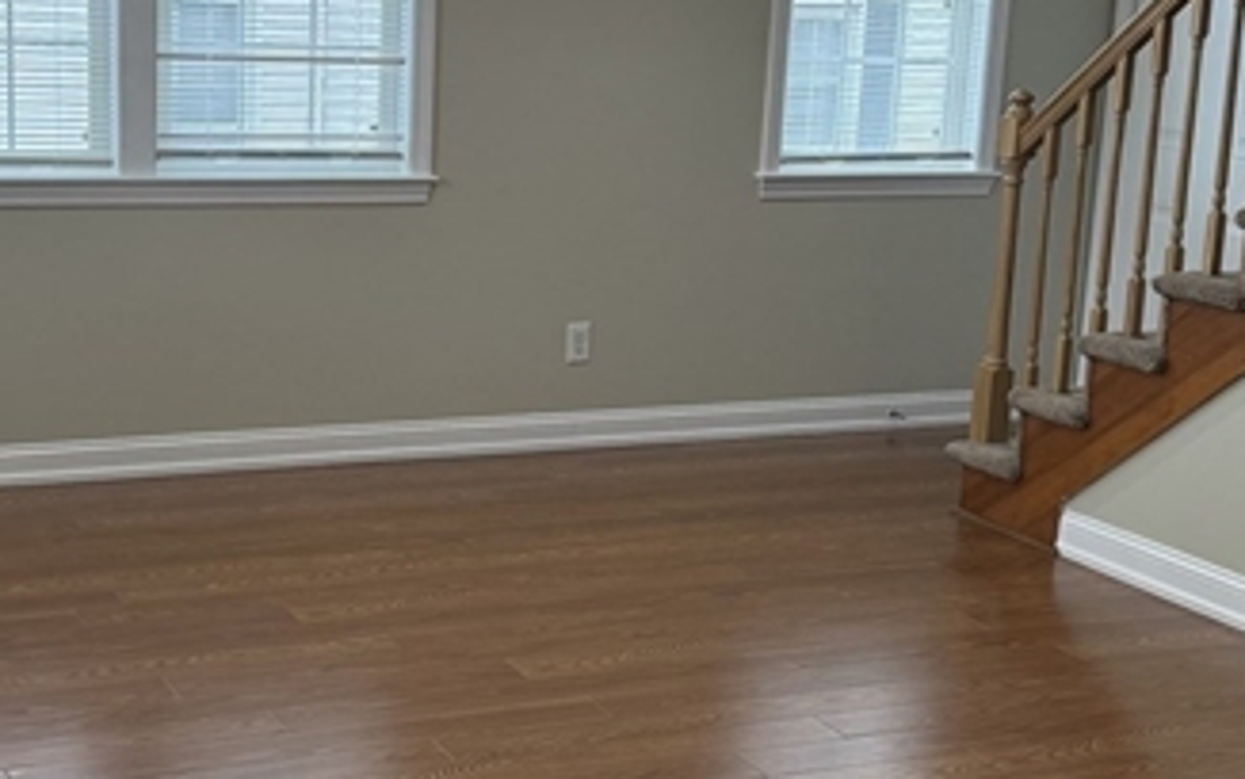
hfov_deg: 33.9
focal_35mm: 60
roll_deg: -2.3
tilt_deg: -12.2
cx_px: 489
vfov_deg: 21.7
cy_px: 386
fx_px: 2037
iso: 200
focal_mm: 6.76
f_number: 1.78
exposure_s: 1/234
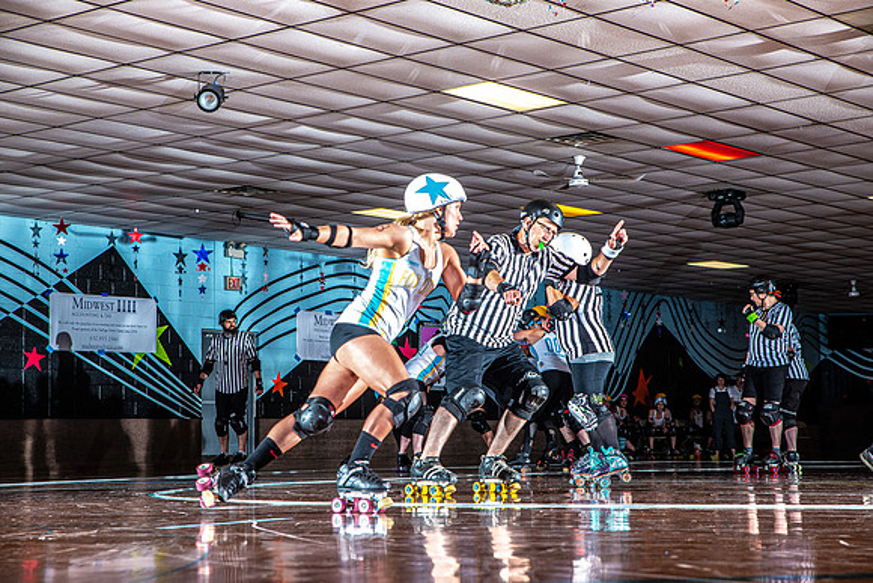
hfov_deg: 28.8
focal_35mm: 70
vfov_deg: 19.5
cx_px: 436
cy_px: 292
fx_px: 1698
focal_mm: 70
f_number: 7.1
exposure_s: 1/160
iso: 640
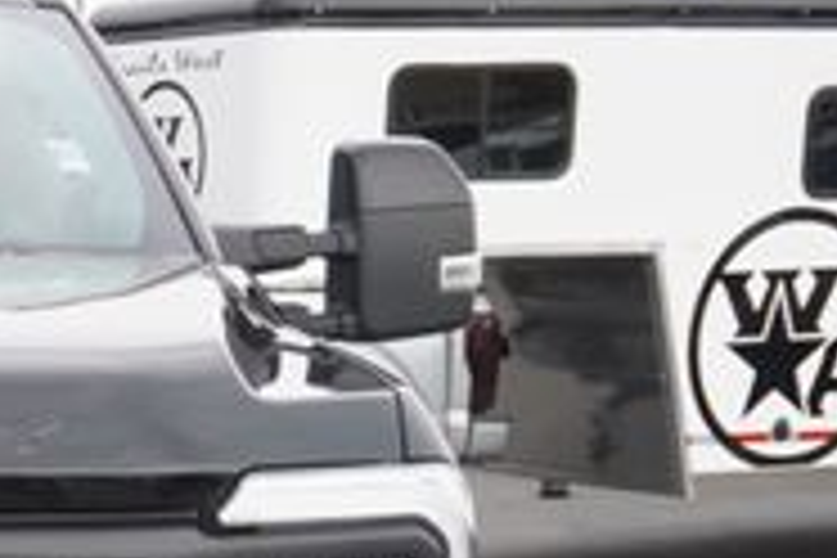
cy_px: 760
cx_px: -450
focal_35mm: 119
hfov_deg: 15.7
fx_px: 2760
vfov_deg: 11.2
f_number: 6.3
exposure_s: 1/125
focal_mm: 23
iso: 100
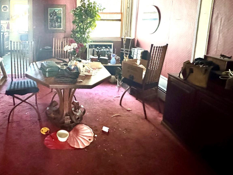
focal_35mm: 25
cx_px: 61
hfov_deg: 65.6
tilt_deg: -8.5
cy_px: 41
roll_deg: +0.4
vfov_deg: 52.2
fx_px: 168
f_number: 2.2
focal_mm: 2.22
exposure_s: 1/60
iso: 1250
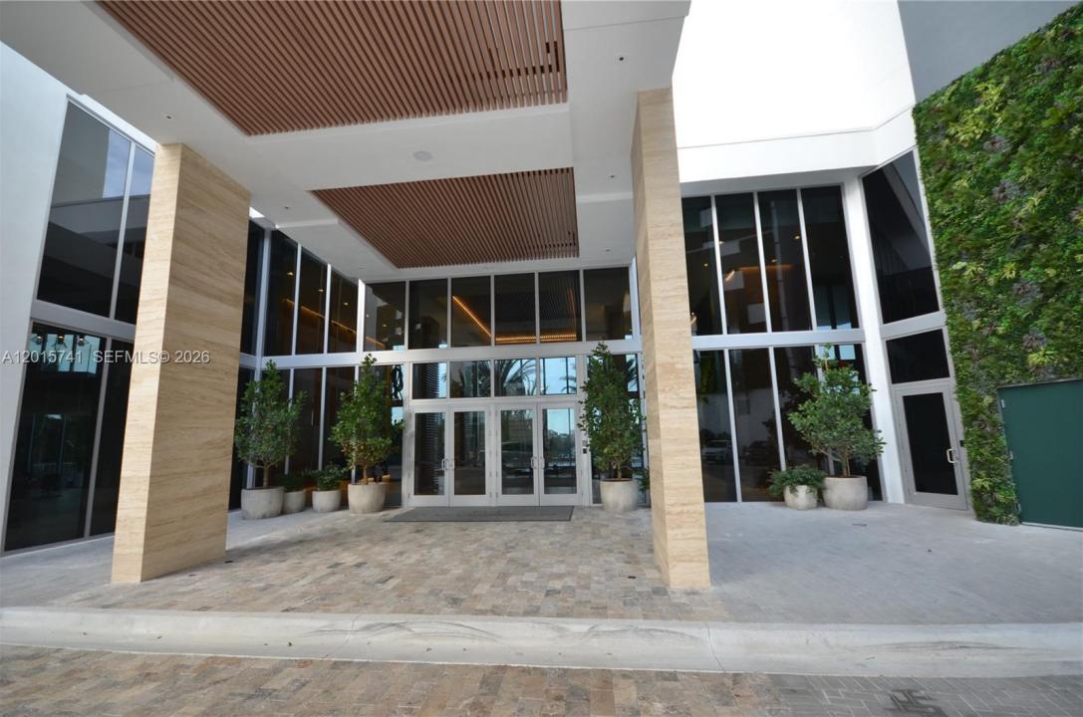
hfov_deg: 100.5
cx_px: 542
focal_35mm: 15
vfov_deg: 77.1
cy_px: 358
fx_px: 450
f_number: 4.5
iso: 200
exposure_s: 1/80
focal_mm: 10
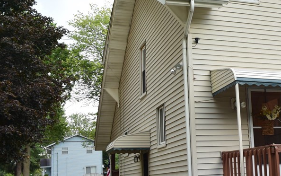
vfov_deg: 24.0
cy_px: 102
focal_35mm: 54
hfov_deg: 36.1
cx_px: 231
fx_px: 414
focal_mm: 10.9
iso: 160
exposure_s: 1/100
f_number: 3.5
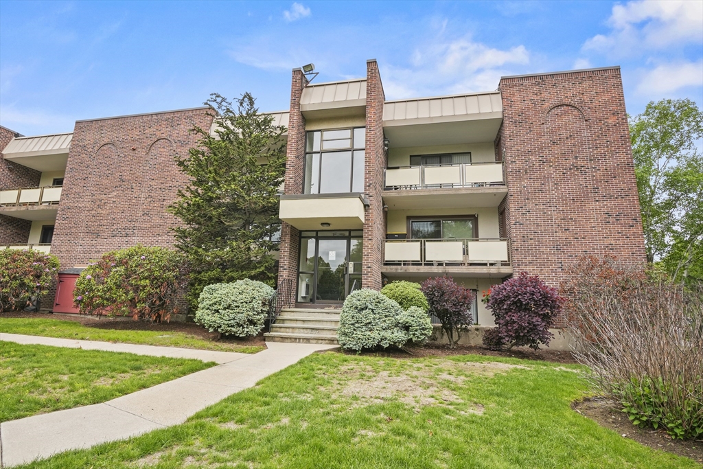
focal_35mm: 18
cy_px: 234
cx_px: 352
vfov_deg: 67.4
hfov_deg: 90.0
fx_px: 352
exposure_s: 1/13
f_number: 8
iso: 400
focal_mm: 12
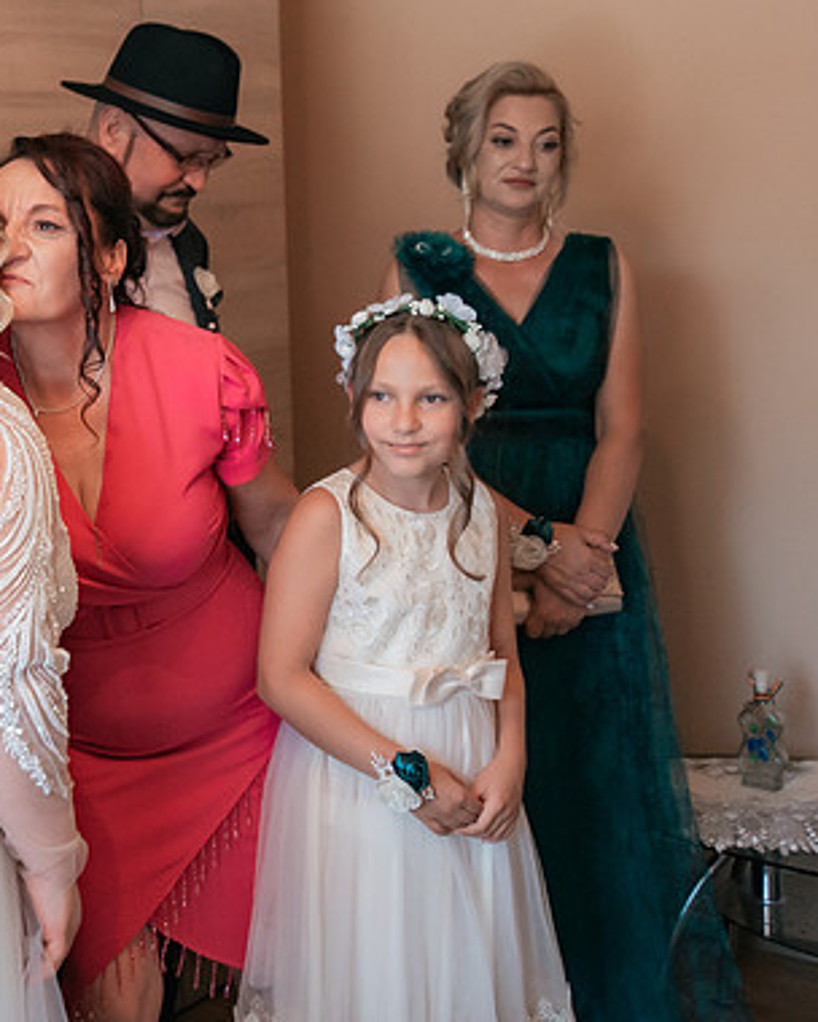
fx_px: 1937
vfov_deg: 29.5
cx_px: 63
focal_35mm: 64
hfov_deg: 23.2
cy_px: 384
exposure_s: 1/320
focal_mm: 30
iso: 1600
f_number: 2.8
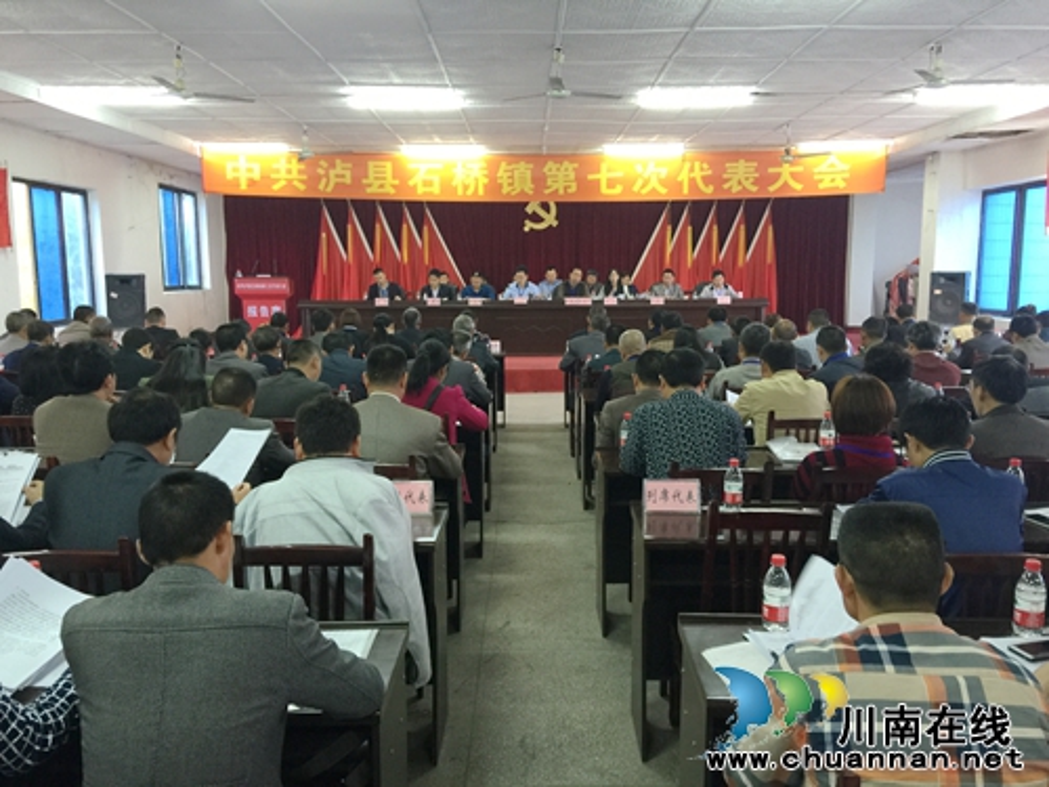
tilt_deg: -6.8
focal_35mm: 29
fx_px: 879
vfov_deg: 48.2
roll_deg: +0.0
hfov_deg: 61.7
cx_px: 524
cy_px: 394
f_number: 2.2
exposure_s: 1/17
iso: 80
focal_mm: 4.15
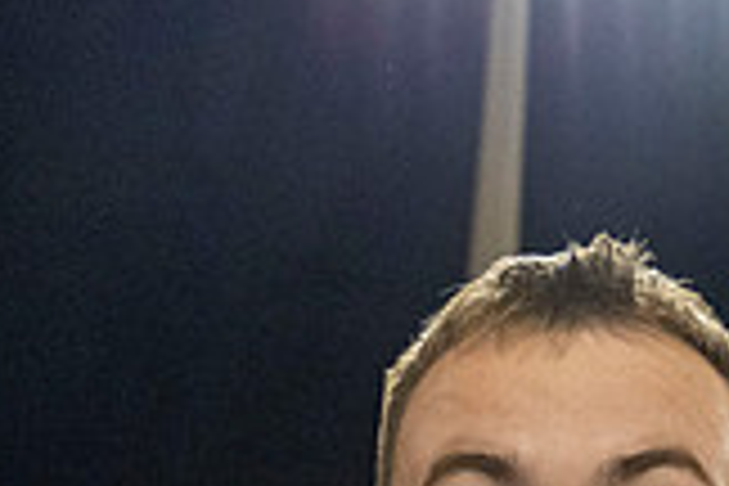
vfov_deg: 14.4
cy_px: 817
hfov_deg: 23.3
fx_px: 1741
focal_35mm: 86
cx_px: 598
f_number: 4
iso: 3200
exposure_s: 1/500
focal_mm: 24
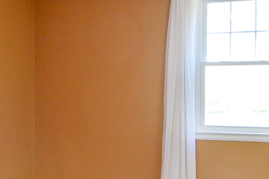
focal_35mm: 46
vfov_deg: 29.2
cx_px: 105
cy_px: 96
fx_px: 343
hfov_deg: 42.6
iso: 640
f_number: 4.5
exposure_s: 1/50
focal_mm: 10
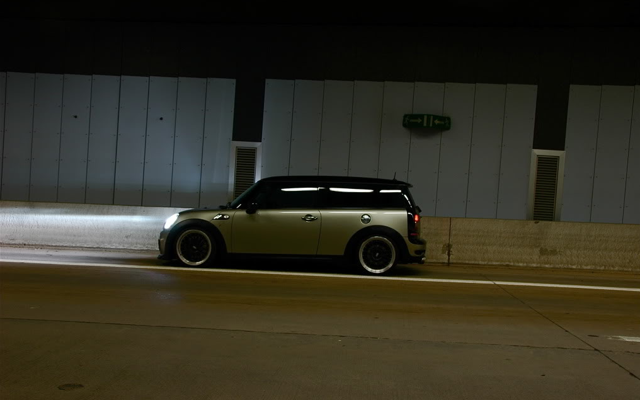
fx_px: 698
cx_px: 322
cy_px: 206
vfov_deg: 32.0
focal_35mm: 40
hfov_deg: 49.3
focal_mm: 26
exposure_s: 1/1.3
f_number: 5.6
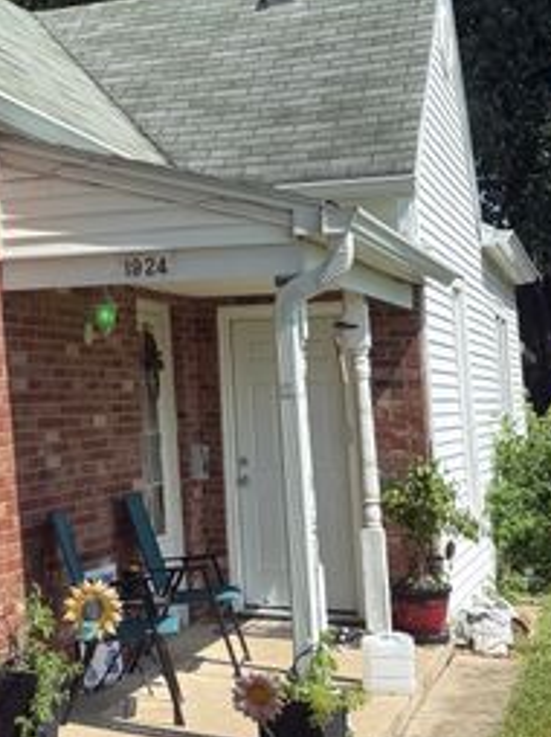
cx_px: -26
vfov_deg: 30.3
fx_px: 1339
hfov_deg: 22.2
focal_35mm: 63
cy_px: 193
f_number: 1.78
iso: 80
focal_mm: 6.76
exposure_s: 1/3759
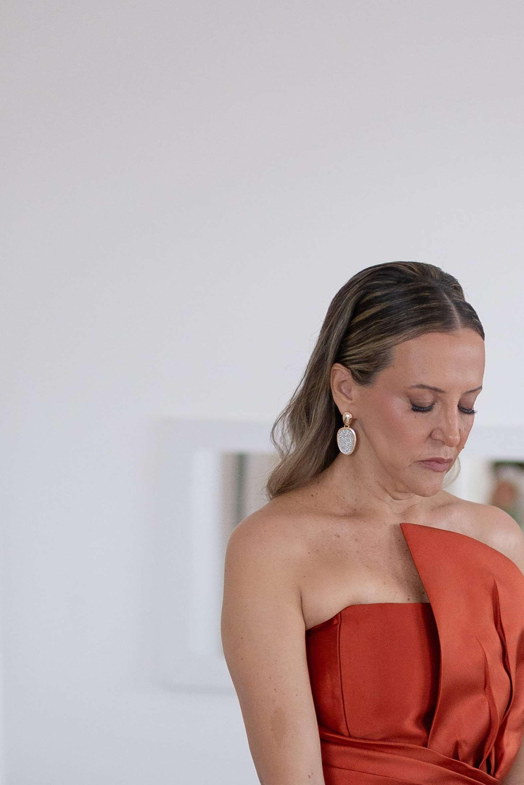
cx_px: 387
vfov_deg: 24.0
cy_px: 565
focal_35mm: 84
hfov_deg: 16.2
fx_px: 1834
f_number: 1.4
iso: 640
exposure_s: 1/1250
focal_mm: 35
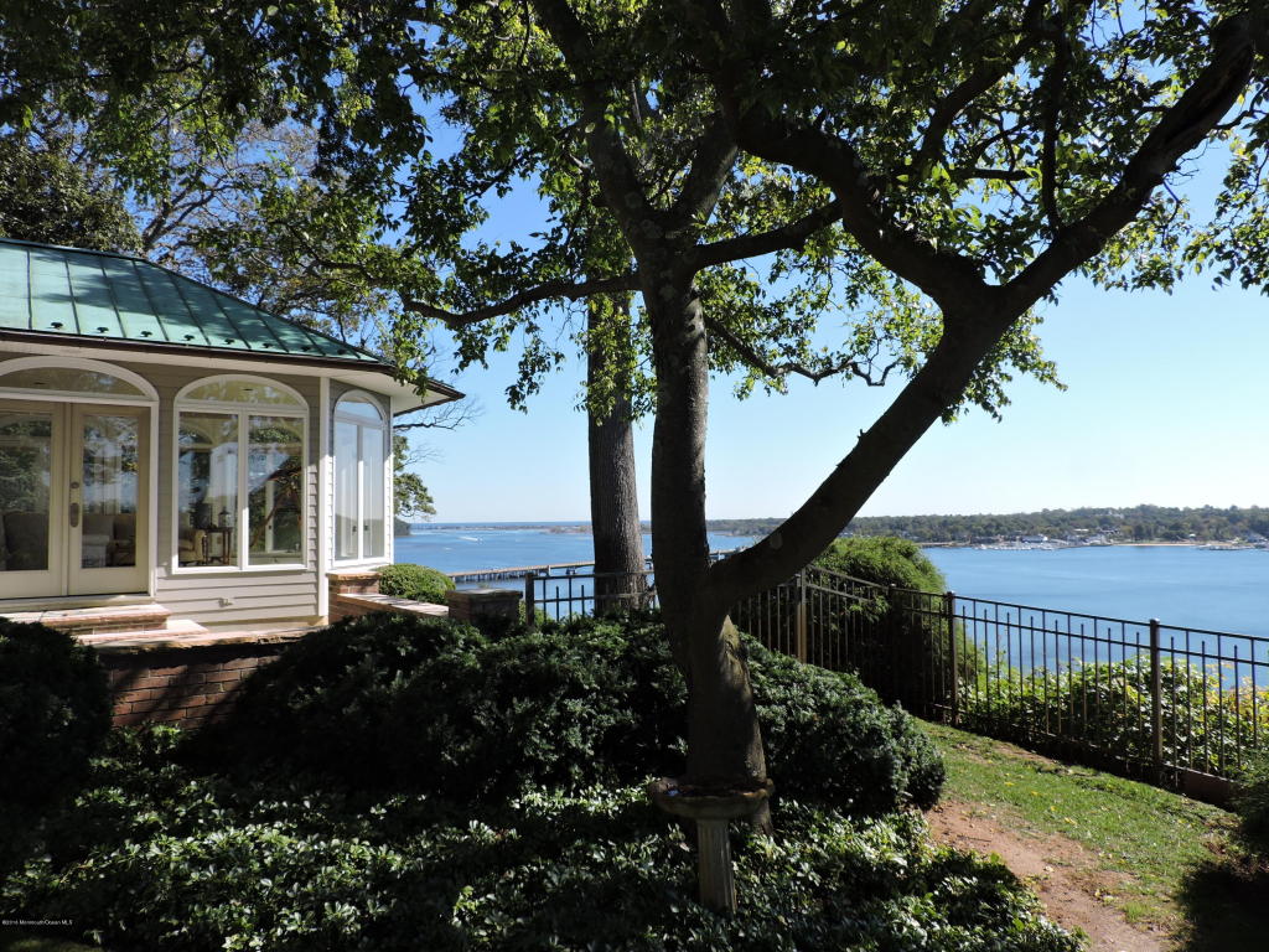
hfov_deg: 71.6
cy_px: 476
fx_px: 880
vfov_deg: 56.8
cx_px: 634
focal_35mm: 24
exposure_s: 1/800
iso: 100
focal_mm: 4.3
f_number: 3
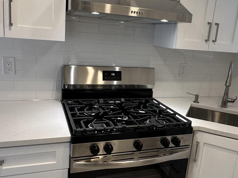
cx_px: 122
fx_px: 227
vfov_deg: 42.9
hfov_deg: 55.3
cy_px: 85
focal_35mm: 33
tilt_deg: -12.0
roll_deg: -4.4
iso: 125
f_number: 2.2
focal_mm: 2.22
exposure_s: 1/120
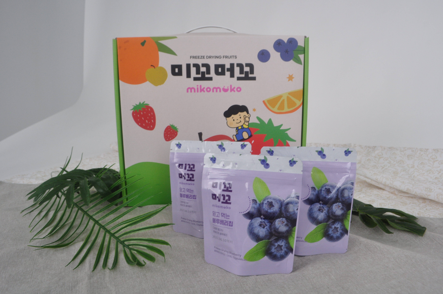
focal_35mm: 27
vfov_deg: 47.8
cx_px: 222
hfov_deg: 67.4
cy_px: 147
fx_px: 332
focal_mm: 18
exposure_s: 1/125
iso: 400
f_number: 9
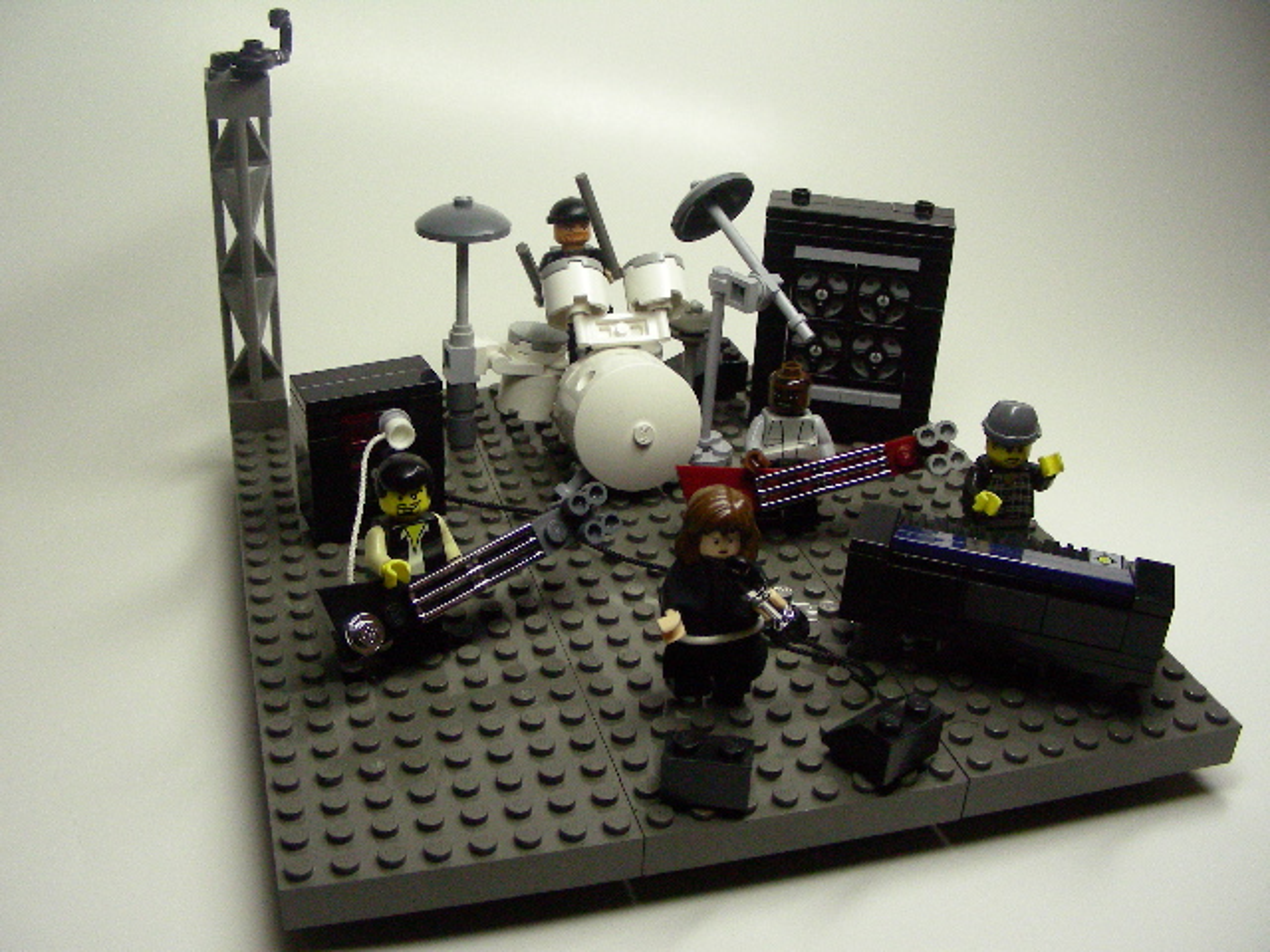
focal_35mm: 38
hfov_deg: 49.0
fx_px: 1394
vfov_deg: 37.7
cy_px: 476
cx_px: 635
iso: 400
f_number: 4
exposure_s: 1/147
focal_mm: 6.3
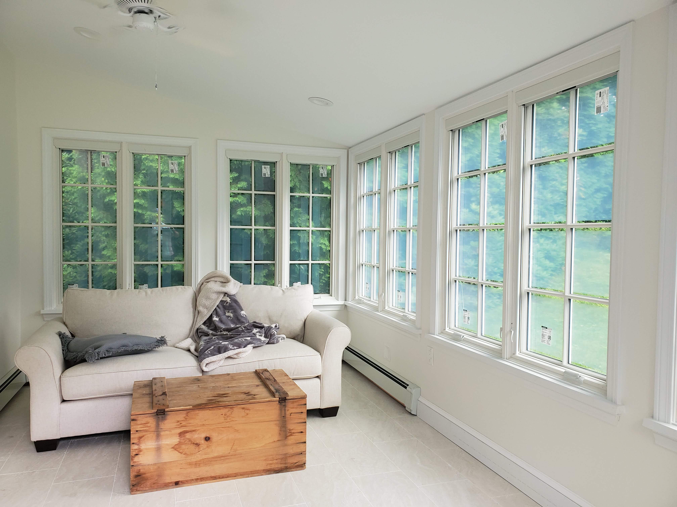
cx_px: 338
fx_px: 508
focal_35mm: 26
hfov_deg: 67.3
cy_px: 254
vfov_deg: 53.1
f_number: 2.4
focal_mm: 4.3
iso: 125
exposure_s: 1/120
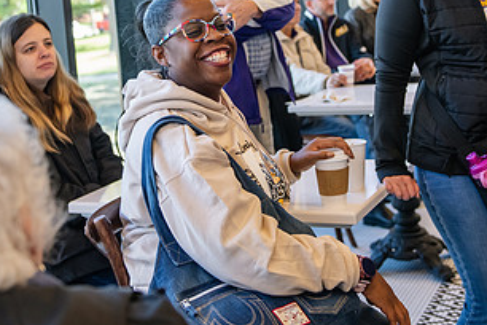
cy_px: 33
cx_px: 210
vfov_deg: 18.6
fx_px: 974
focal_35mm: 72
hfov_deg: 28.0
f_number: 3.2
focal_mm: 38
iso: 1000
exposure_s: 1/400
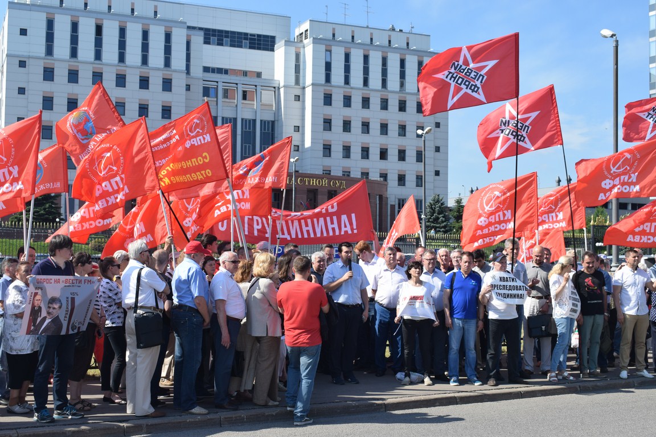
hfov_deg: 41.1
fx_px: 875
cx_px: 328
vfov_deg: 28.1
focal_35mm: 48
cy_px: 218
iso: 200
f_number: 9
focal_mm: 32
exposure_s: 1/320
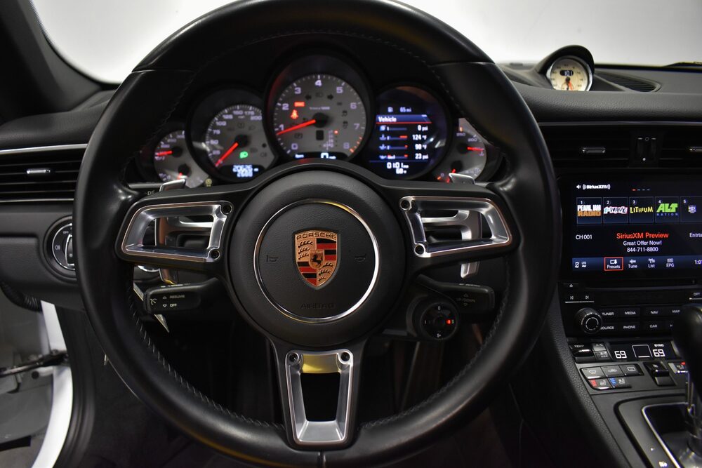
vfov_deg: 47.9
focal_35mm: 27
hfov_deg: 67.4
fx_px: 527
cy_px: 234
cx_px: 351
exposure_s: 1/125
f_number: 3.5
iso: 1400
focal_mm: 18
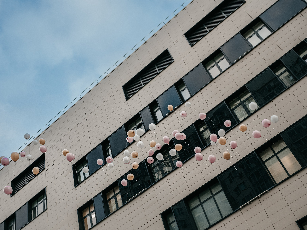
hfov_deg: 44.8
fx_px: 372
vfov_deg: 34.3
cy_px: 127
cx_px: 144
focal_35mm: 42
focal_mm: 35
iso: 1000
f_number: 4
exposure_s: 1/400
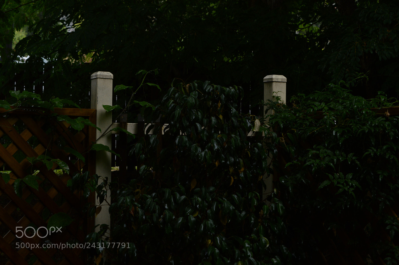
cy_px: 132
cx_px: 200
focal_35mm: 72
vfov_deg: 18.9
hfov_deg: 28.1
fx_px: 797
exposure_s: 1/100
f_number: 9
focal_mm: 48
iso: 400
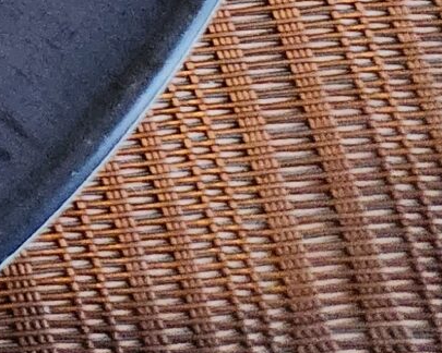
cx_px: -937
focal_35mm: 142
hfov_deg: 9.8
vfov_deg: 9.0
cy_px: -665
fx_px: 1858
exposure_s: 1/120
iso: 800
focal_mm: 5.4
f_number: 1.8
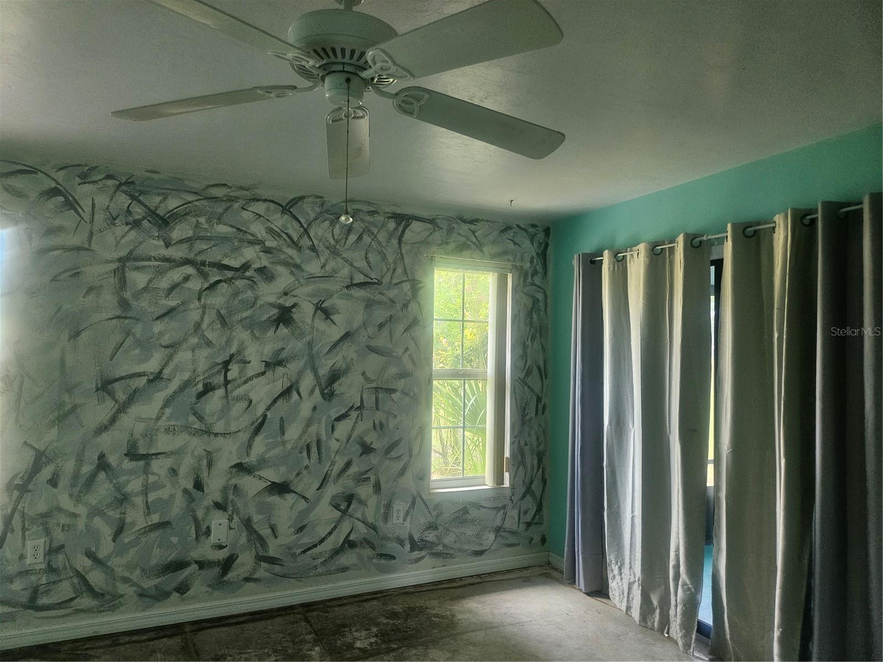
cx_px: 442
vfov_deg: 56.8
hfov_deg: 71.6
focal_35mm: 24
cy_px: 331
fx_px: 612
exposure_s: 1/120
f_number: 1.8
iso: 320
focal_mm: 5
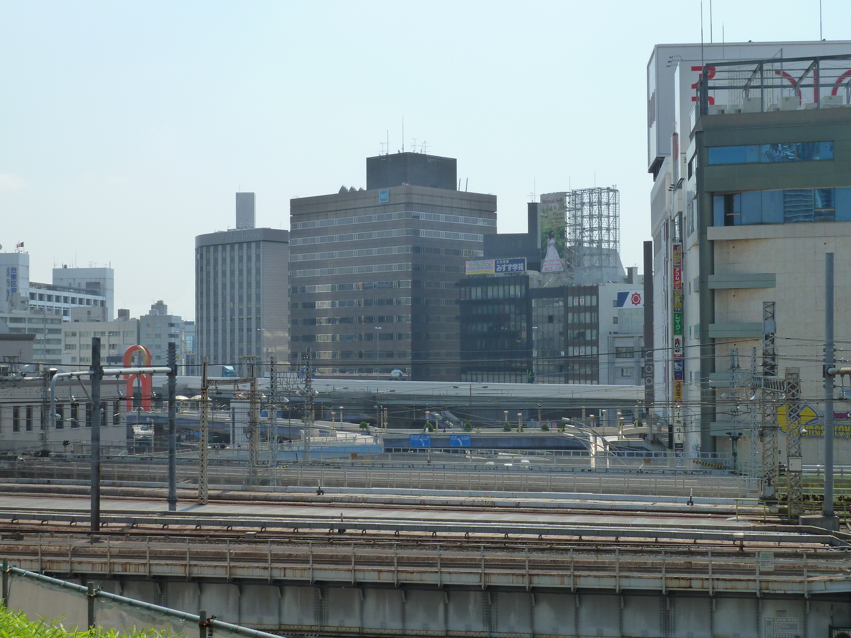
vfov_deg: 24.8
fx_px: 1450
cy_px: 319
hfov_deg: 32.7
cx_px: 426
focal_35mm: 59
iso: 125
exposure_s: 1/400
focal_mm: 9.7
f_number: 5.6
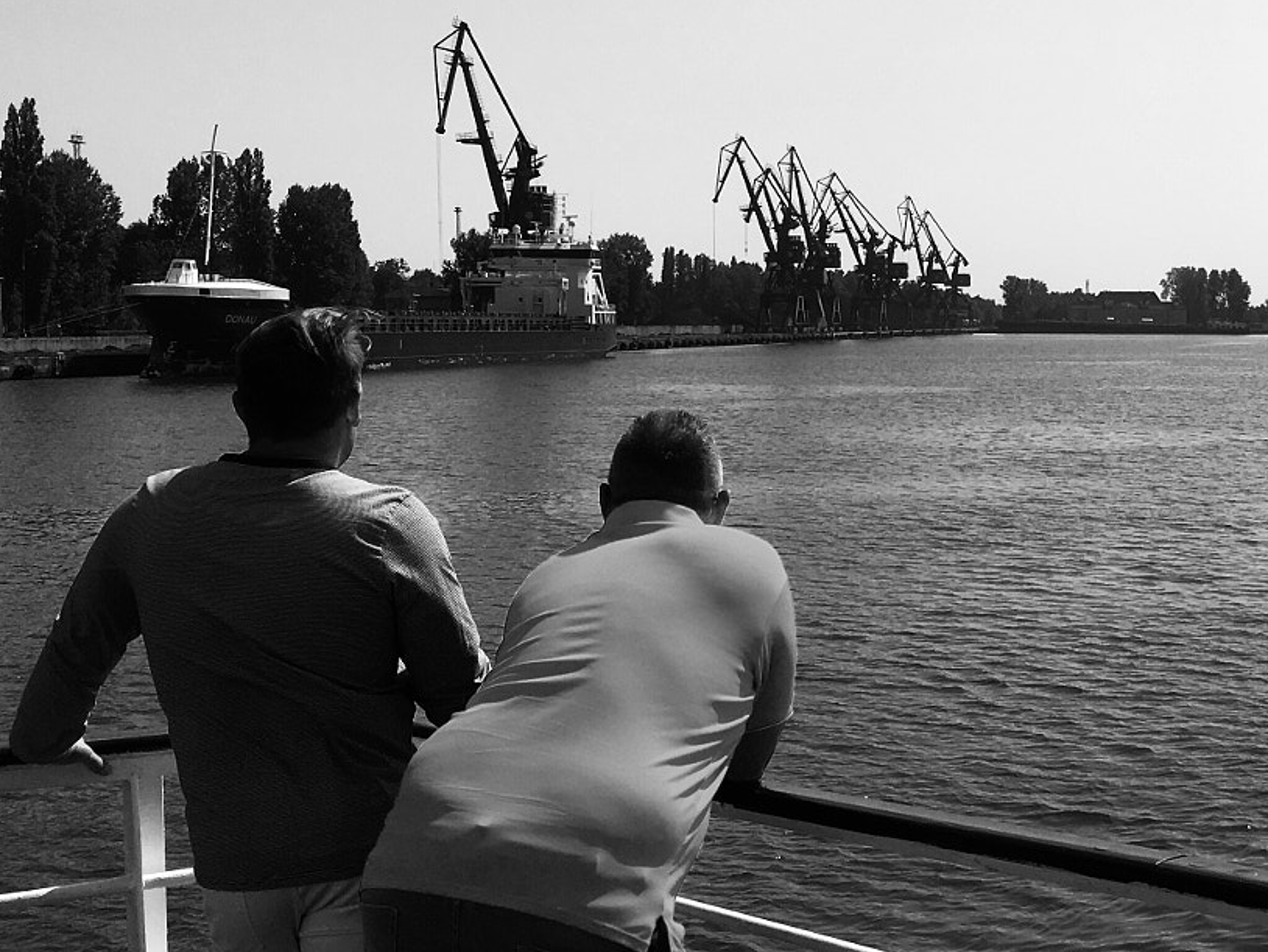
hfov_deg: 32.7
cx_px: 1048
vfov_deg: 25.6
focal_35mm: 57
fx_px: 2089
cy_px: 404
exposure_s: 1/3663
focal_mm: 4.15
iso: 25
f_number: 2.2
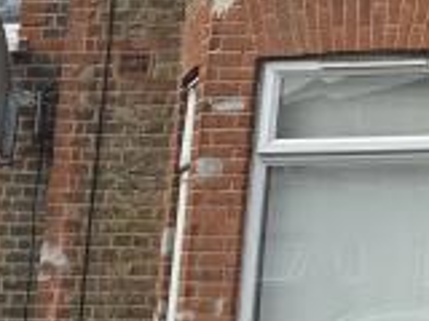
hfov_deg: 11.1
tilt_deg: +12.3
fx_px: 1909
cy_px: -88
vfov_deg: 9.5
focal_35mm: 154
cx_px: 971
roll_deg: -0.9
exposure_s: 1/4608
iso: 80
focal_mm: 6.76
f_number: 1.78
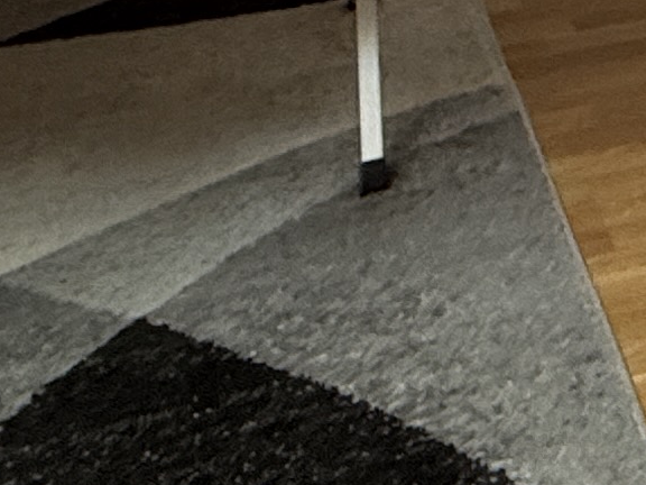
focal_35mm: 98
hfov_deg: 16.9
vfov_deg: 12.2
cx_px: 1123
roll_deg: -0.7
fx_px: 1829
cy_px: -662
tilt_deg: -1.8
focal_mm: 2.22
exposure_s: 1/50
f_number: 2.2
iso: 200
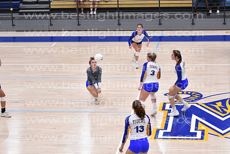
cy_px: 77
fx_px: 671
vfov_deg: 13.0
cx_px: 115
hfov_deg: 19.5
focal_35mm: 105
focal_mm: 70
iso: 6400
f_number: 3.2
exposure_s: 1/1000
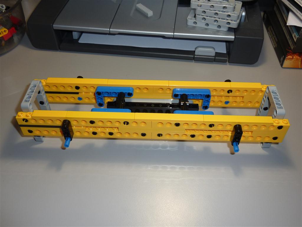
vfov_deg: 44.2
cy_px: 114
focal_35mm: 32
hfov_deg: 56.8
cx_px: 151
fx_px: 279
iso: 100
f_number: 3.5
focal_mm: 5.3
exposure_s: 1/30
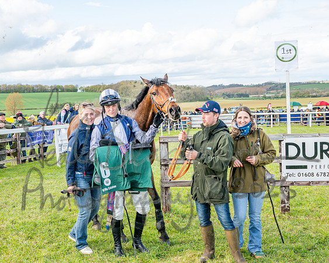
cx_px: 144
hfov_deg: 32.7
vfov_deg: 26.4
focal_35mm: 58
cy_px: 136
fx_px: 560
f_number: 4.5
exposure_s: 1/800
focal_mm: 44
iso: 400
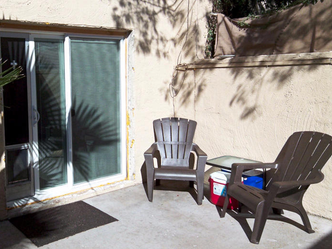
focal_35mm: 34
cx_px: 87
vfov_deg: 41.7
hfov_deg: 51.9
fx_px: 326
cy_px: 103
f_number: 5.6
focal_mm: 3.8
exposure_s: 1/250
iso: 50
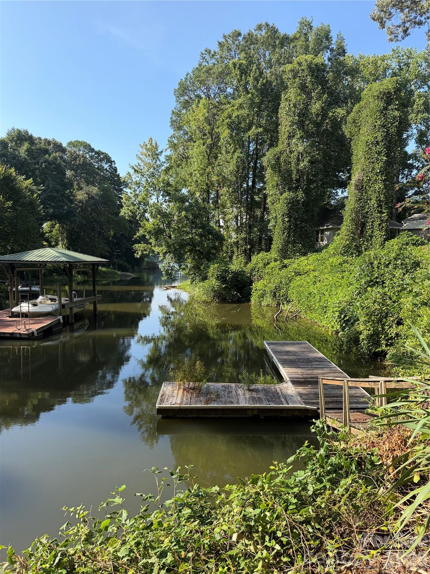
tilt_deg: -4.4
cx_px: 215
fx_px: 398
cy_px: 287
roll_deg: -1.5
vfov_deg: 71.6
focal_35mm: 24
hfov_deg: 56.8
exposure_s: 1/1618
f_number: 1.78
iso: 100
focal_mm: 6.76
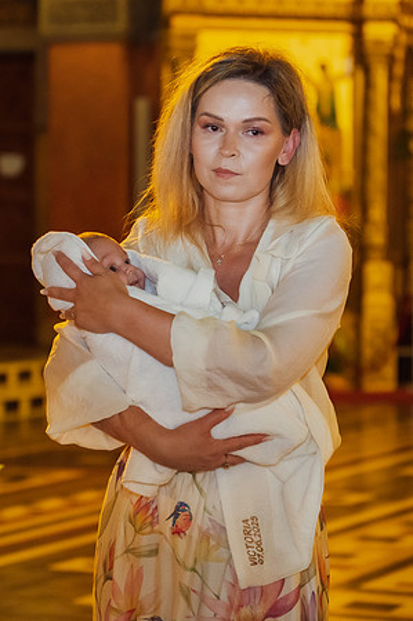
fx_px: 2475
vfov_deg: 14.3
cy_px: 324
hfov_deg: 9.5
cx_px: 180
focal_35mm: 143
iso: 2500
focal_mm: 70
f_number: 2.8
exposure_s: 1/200
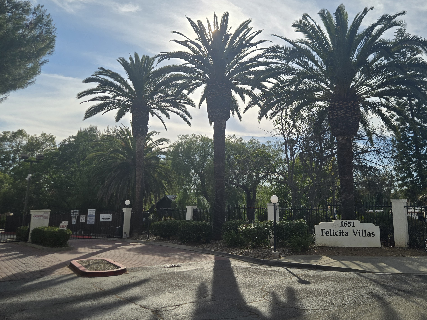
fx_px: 370
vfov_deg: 46.5
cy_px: 129
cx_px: 257
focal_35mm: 30
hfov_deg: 59.5
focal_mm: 5.4
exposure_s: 1/3637
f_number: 1.8
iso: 25
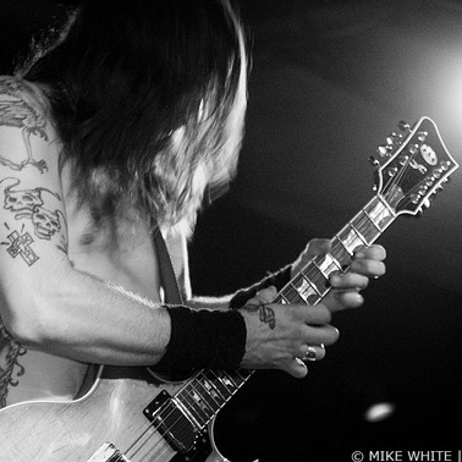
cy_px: 231
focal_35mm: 137
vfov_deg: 12.7
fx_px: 2069
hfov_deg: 12.7
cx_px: 269
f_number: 2.8
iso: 800
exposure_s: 1/40
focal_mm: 70
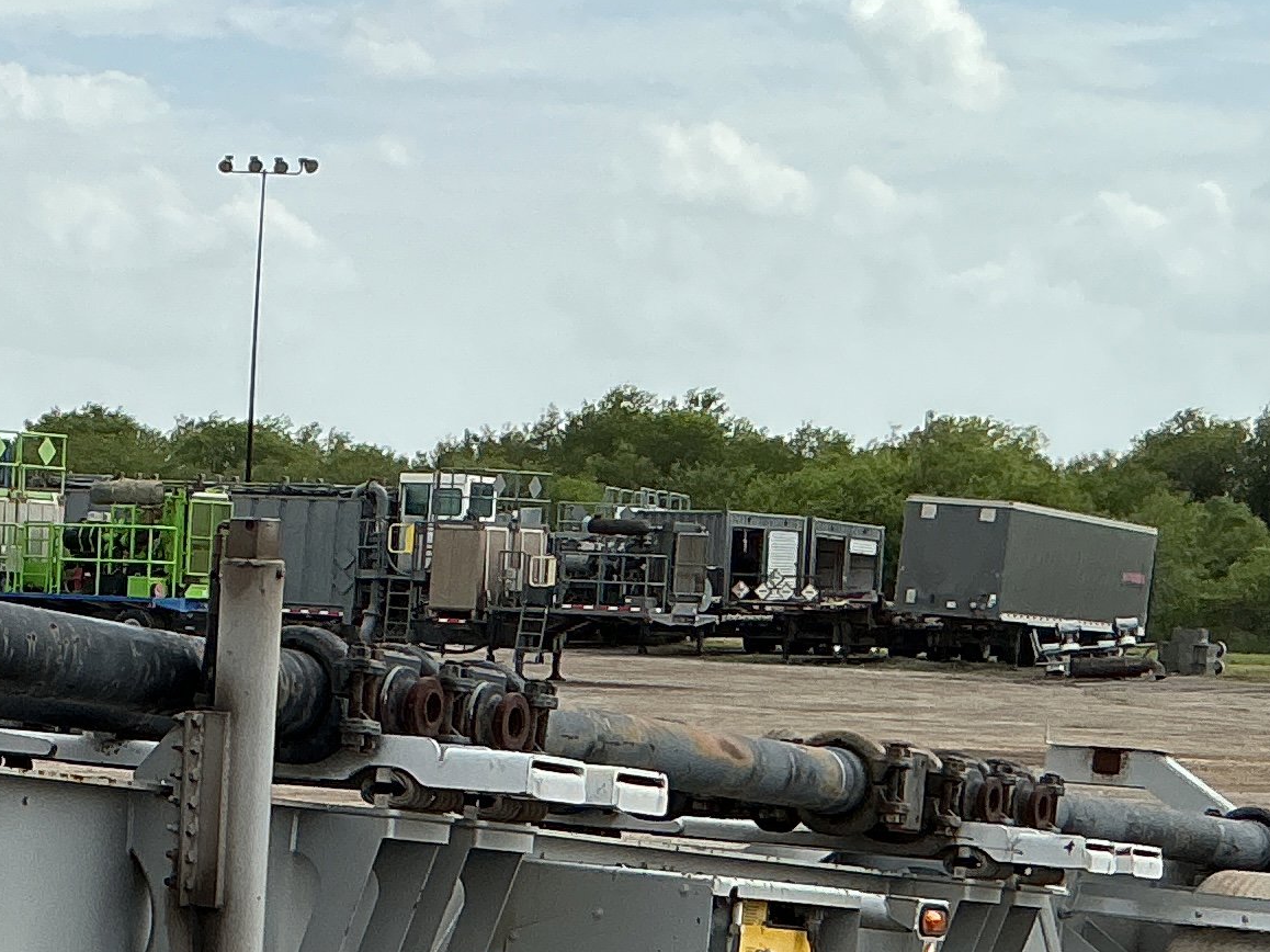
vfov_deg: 14.5
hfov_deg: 18.3
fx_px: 3705
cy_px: 847
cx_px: -311
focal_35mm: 101
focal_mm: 3
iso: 25
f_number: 1.8
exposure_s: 1/2320
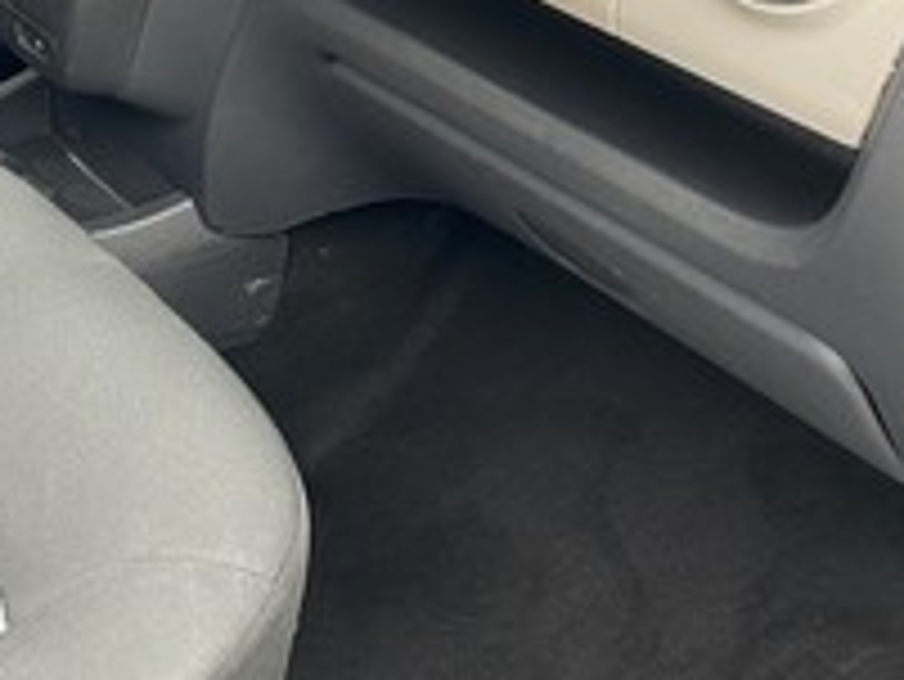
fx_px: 1725
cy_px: -79
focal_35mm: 66
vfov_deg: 21.1
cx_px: -67
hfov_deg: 27.2
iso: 160
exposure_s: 1/60
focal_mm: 4.25
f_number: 1.8
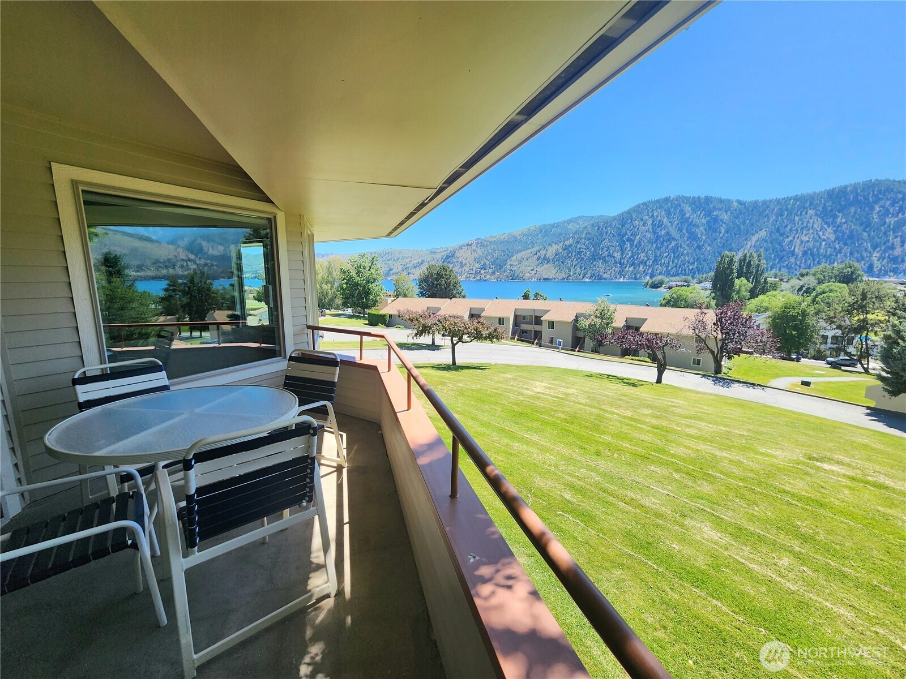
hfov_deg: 106.2
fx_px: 340
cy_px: 340
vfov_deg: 89.9
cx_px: 453
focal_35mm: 13
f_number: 2.2
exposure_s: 1/909
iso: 50
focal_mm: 2.2
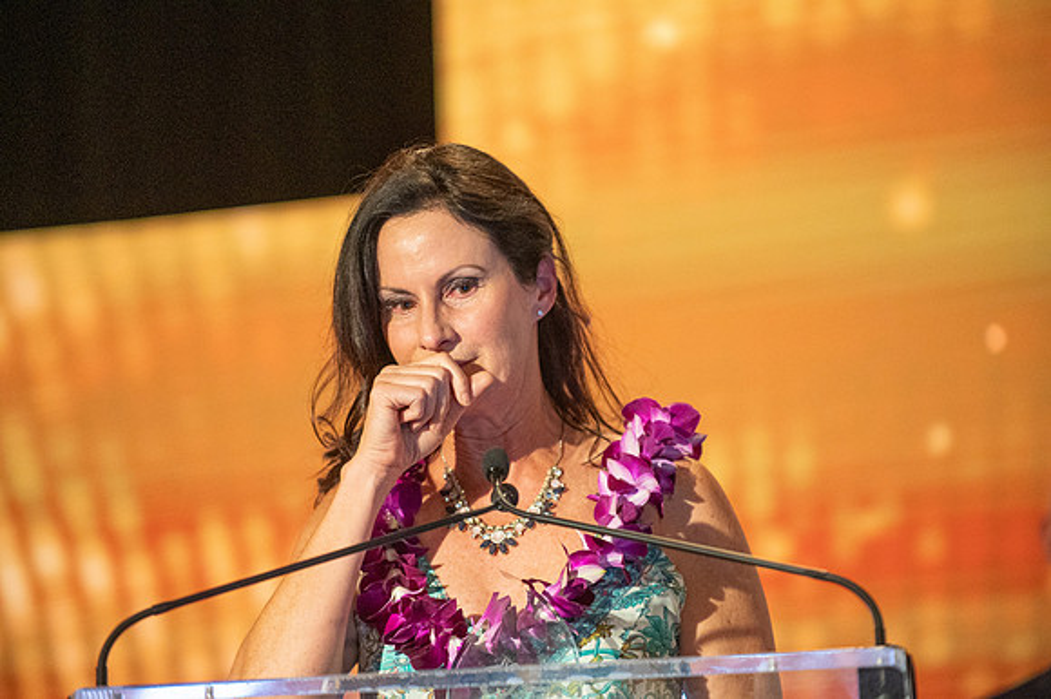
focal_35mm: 200
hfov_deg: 10.3
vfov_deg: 6.9
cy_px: 350
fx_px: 5835
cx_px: 526
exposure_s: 1/400
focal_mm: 200
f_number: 2.8
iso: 6400
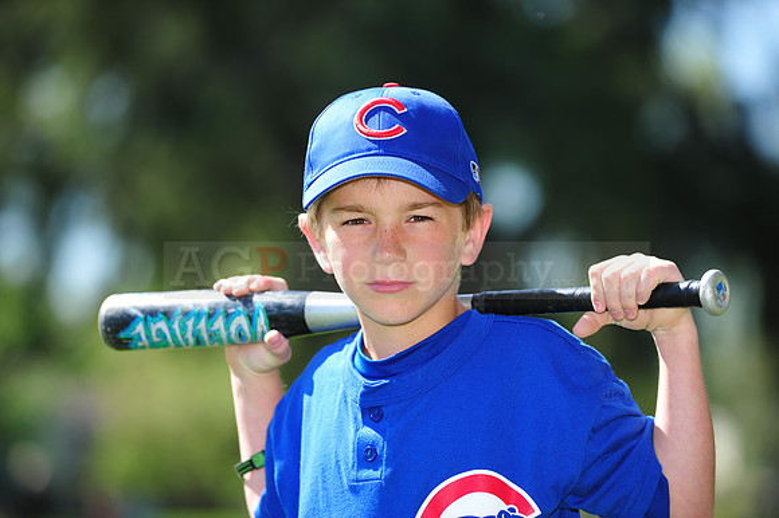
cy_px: 259
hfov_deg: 10.3
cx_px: 390
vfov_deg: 6.9
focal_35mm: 200
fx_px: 4325
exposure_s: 1/640
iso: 200
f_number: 4.5
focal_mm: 200
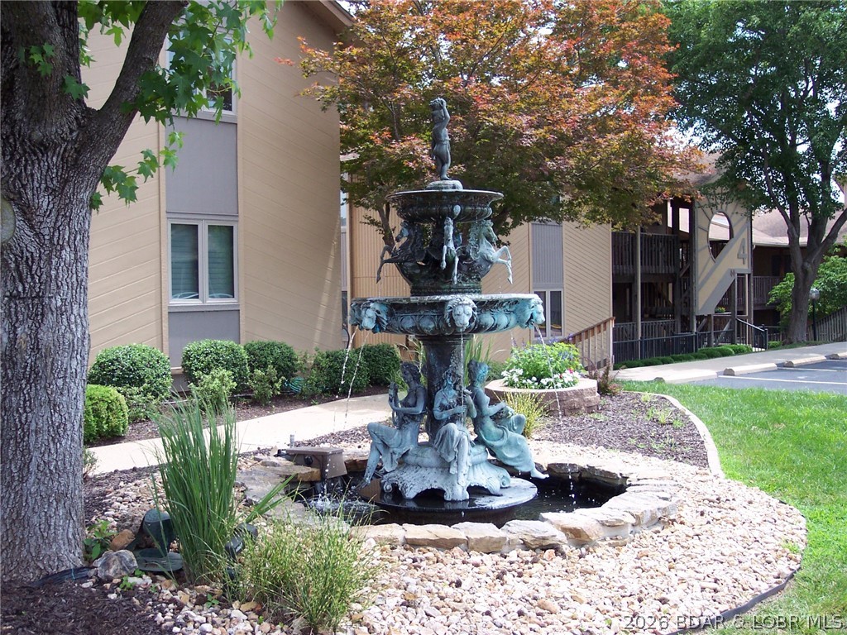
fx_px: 930
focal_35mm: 38
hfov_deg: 49.0
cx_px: 424
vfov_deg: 37.7
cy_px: 318
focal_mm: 8
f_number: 2.8
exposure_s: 1/500
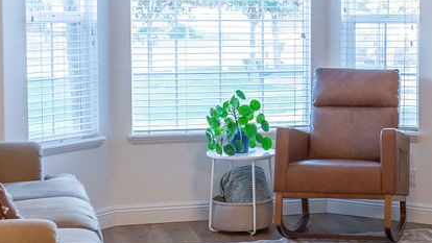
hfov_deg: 22.6
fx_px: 1054
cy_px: 95
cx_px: 381
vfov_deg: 13.2
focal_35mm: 92
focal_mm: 35
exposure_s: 1/250
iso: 800
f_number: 3.2
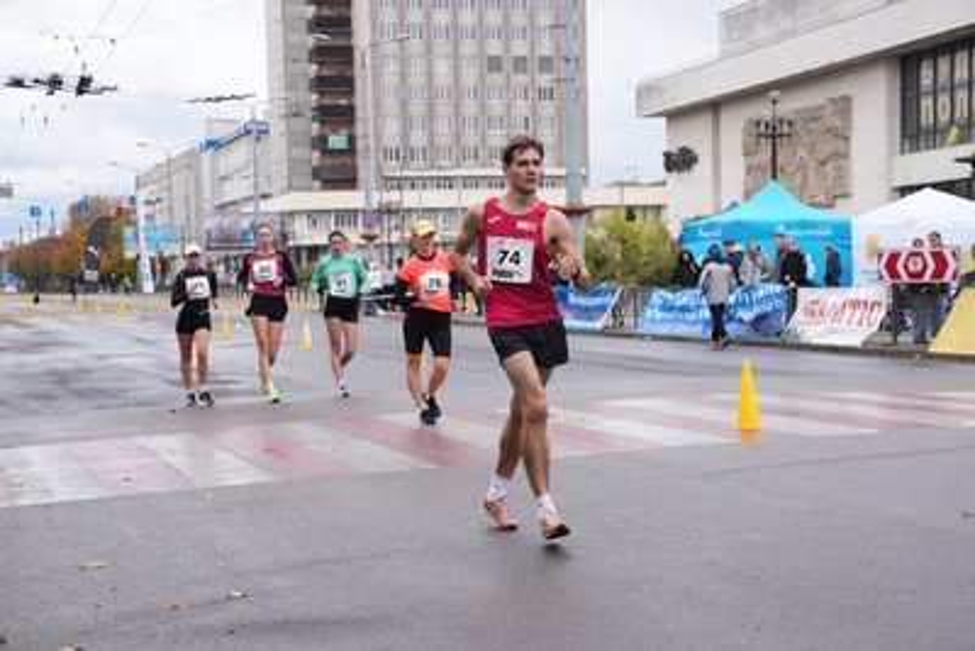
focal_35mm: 70
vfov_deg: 19.5
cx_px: 488
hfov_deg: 28.8
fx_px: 1896
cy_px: 326
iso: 800
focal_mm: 70
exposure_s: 1/320
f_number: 6.3
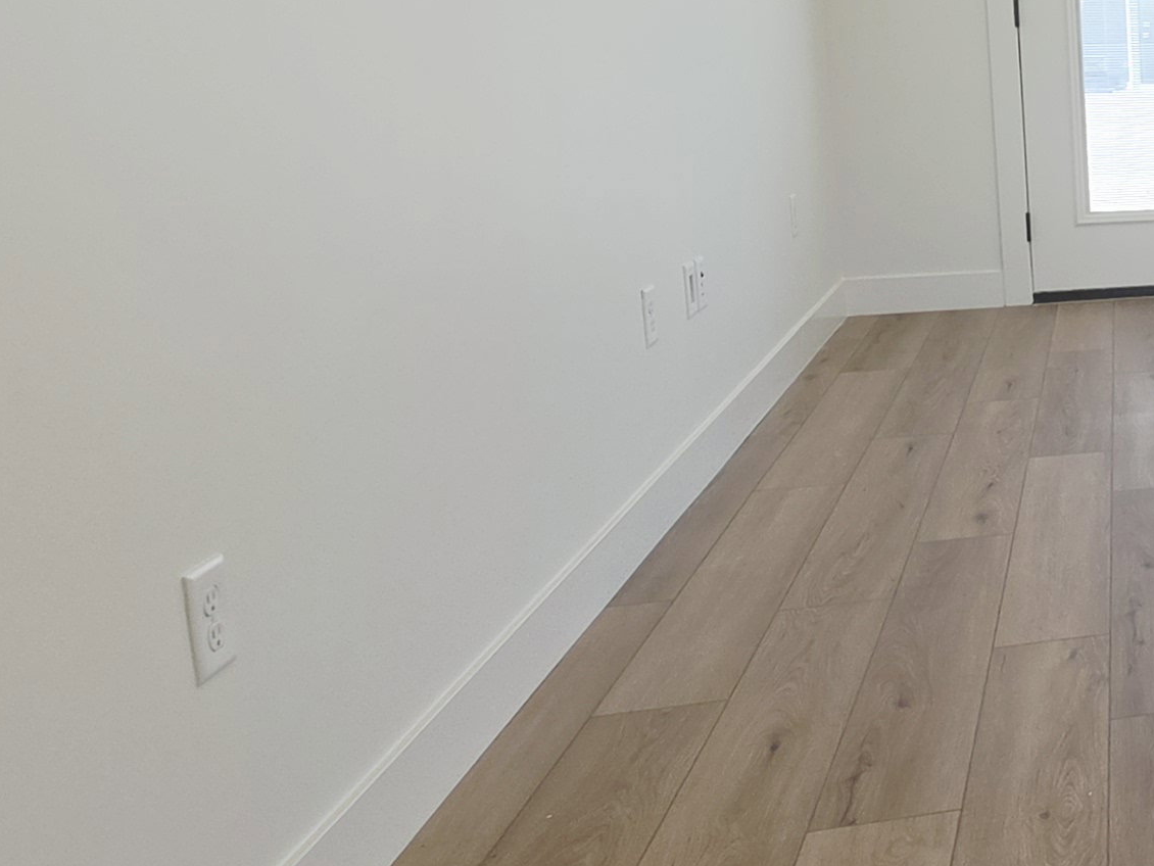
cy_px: 218
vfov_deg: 31.0
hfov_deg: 28.3
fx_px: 1534
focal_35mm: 46
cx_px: 1705
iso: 20
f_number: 1.9
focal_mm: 2.2
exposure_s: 1/120
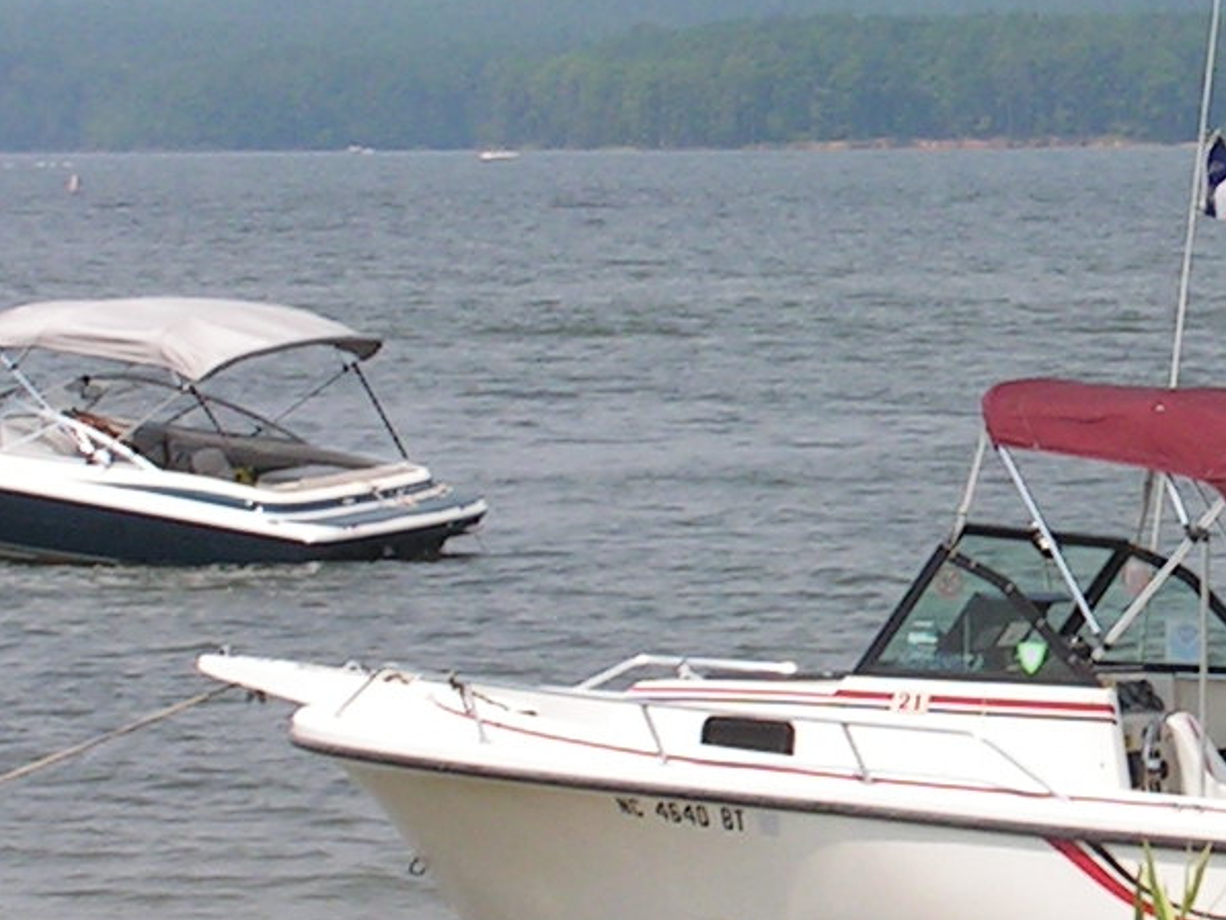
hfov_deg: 7.7
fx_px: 9033
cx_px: 1378
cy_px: 279
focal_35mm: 255
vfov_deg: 5.8
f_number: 4
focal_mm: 11.1
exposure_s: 1/800
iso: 50
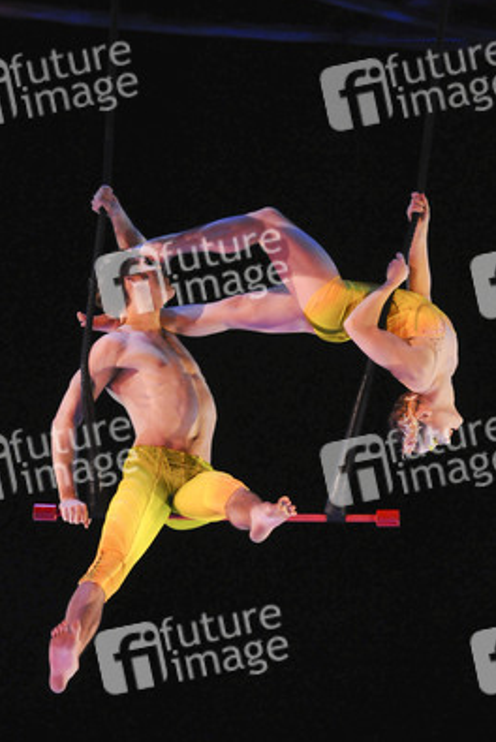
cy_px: 368
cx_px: 247
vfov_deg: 8.7
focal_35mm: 236
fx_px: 4858
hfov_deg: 5.8
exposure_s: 1/250
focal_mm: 155
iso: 2000
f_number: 2.8
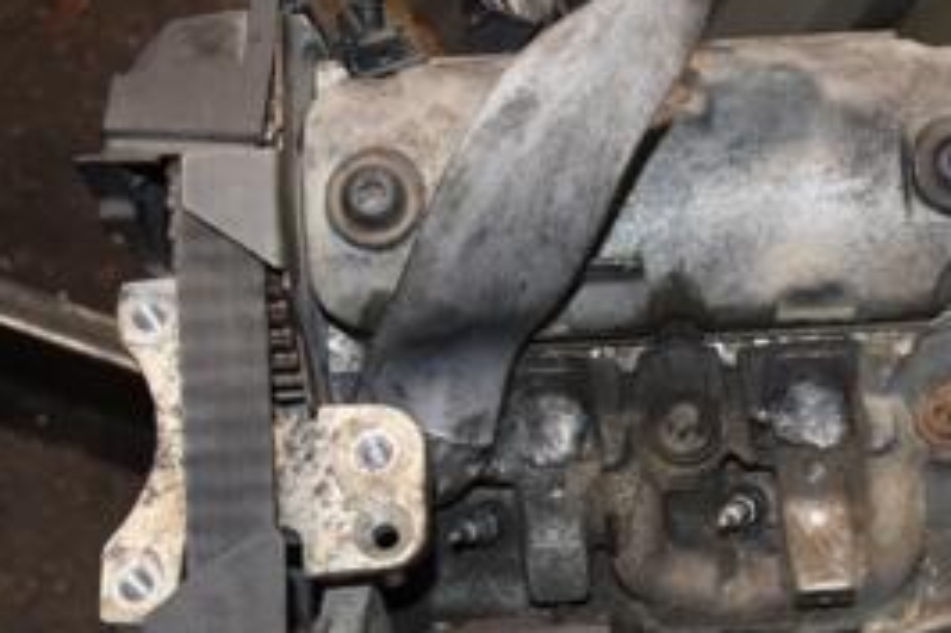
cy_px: 443
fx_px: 1878
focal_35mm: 71
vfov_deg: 19.0
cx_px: 772
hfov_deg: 27.8
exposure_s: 1/60
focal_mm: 21
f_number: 5
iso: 800
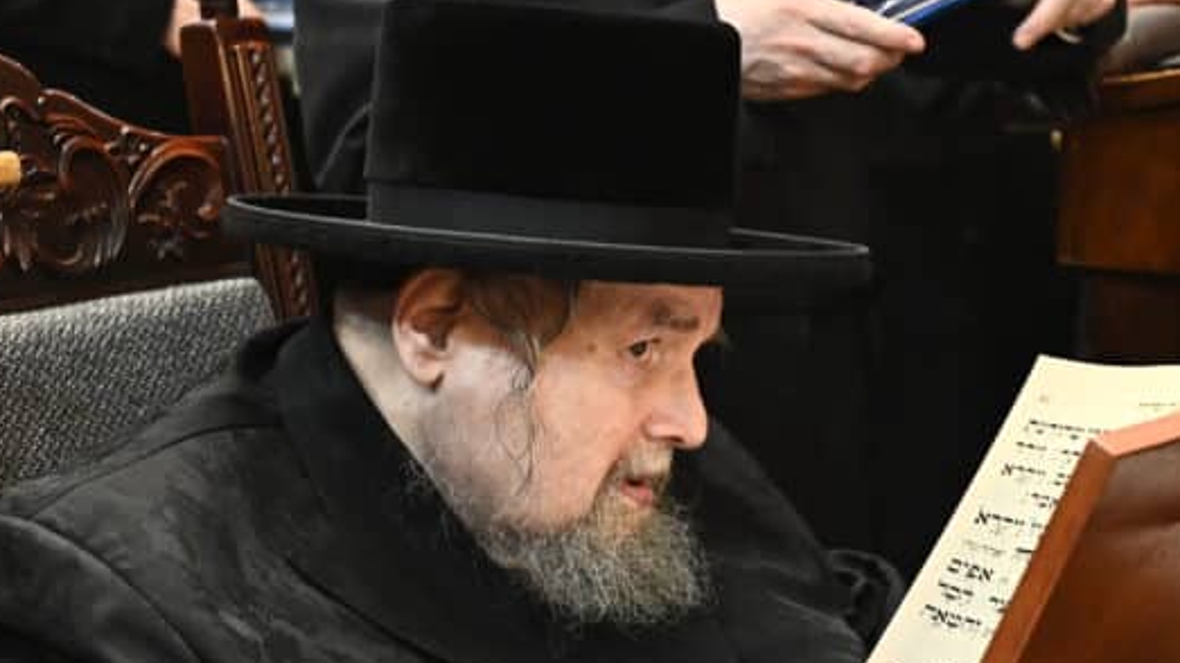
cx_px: 652
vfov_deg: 9.5
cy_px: 327
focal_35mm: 127
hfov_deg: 16.9
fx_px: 3973
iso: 2000
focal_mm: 62
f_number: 5
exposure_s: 1/60
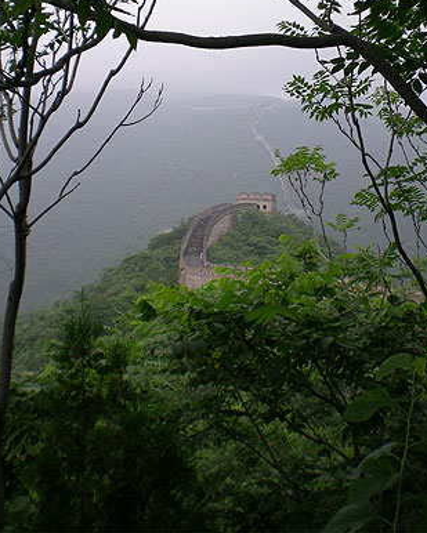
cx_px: 240
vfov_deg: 36.9
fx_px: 790
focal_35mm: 50
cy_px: 175
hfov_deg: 30.2
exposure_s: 1/331
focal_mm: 6.3
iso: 50
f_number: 4.6
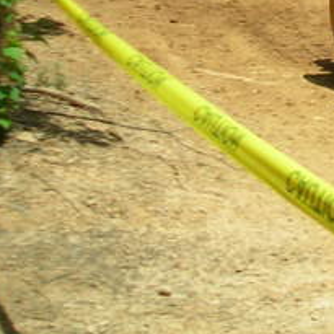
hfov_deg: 12.3
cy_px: -88
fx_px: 1430
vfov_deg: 12.9
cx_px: 585
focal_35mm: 131
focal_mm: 6.3
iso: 53
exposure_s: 1/110
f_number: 6.4
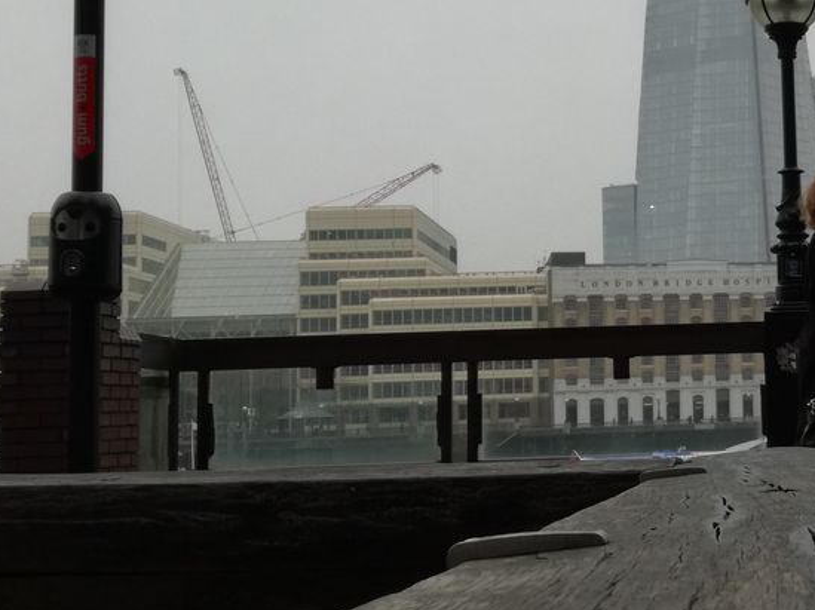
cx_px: 821
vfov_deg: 23.2
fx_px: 1482
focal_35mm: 63
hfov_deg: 28.7
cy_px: 236
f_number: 2
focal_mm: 3.79
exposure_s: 1/239
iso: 50
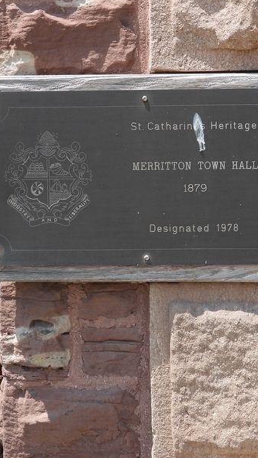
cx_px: 146
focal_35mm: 81
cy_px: 228
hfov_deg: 14.9
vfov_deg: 26.2
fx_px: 985
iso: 100
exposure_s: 1/500
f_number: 3.5
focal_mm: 9.8
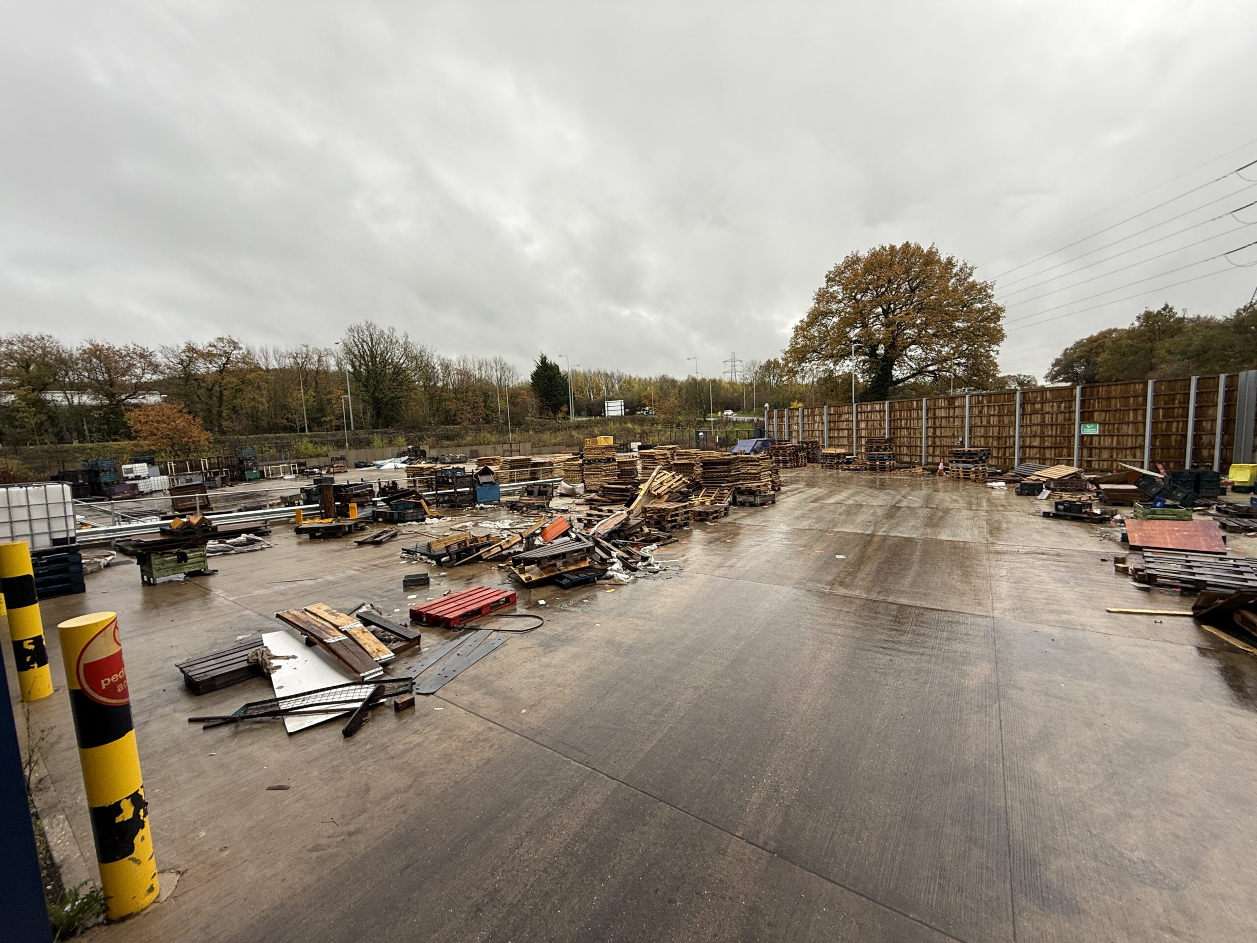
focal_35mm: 14
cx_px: 628
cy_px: 472
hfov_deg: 102.1
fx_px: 508
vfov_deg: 85.7
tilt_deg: -6.3
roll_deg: +2.3
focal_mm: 2.22
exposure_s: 1/99
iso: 50
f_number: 2.2
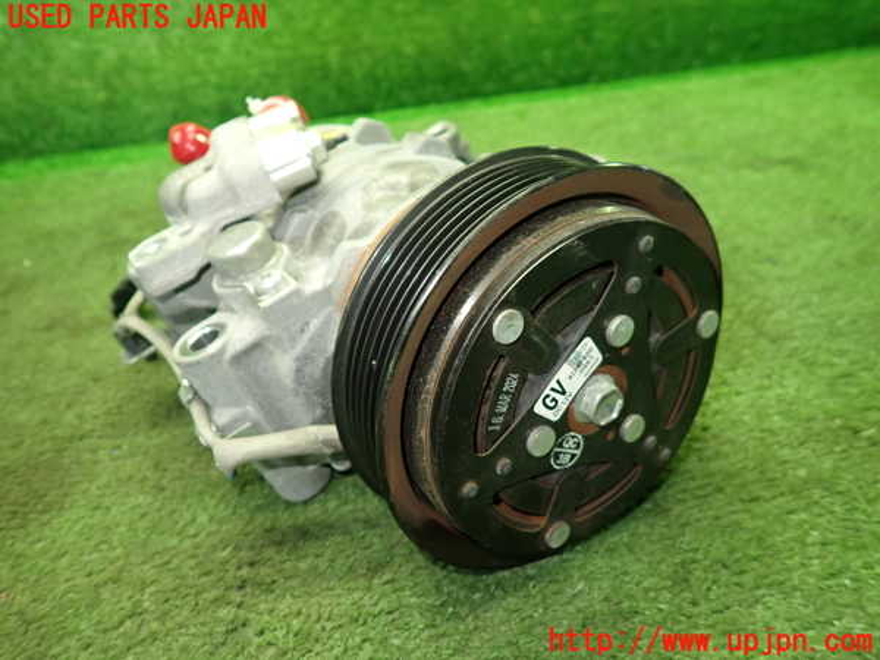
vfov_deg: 54.9
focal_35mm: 25
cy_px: 330
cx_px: 440
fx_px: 636
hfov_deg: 69.4
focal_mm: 4.5
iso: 200
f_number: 2
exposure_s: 1/30
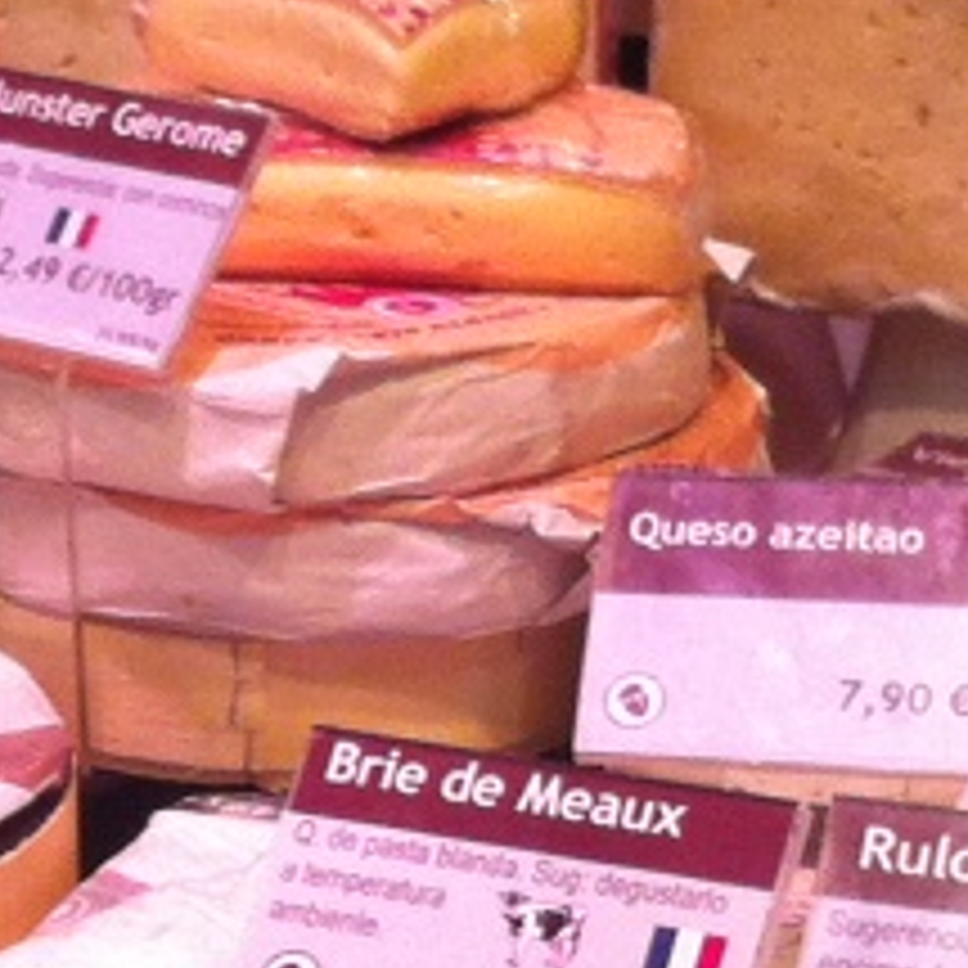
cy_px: 738
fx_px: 5885
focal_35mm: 186
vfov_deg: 9.4
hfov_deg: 9.2
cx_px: -378
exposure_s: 1/60
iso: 100
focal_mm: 3.85
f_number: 2.8
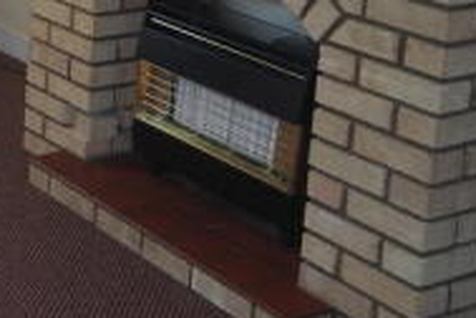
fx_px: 1097
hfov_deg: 21.6
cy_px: -135
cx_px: -178
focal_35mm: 83
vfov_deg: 15.4
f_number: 3.5
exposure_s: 1/80
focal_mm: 16
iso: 100
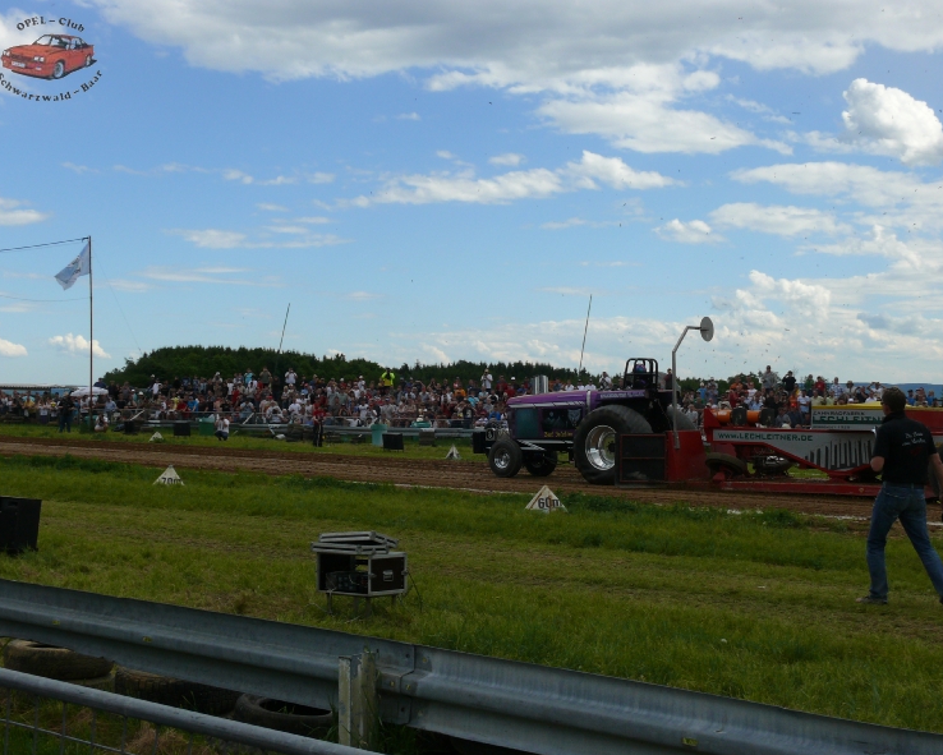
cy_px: 378
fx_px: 1536
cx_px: 484
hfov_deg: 34.1
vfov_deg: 27.6
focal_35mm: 55
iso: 100
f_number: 6.3
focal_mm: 11
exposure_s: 1/400
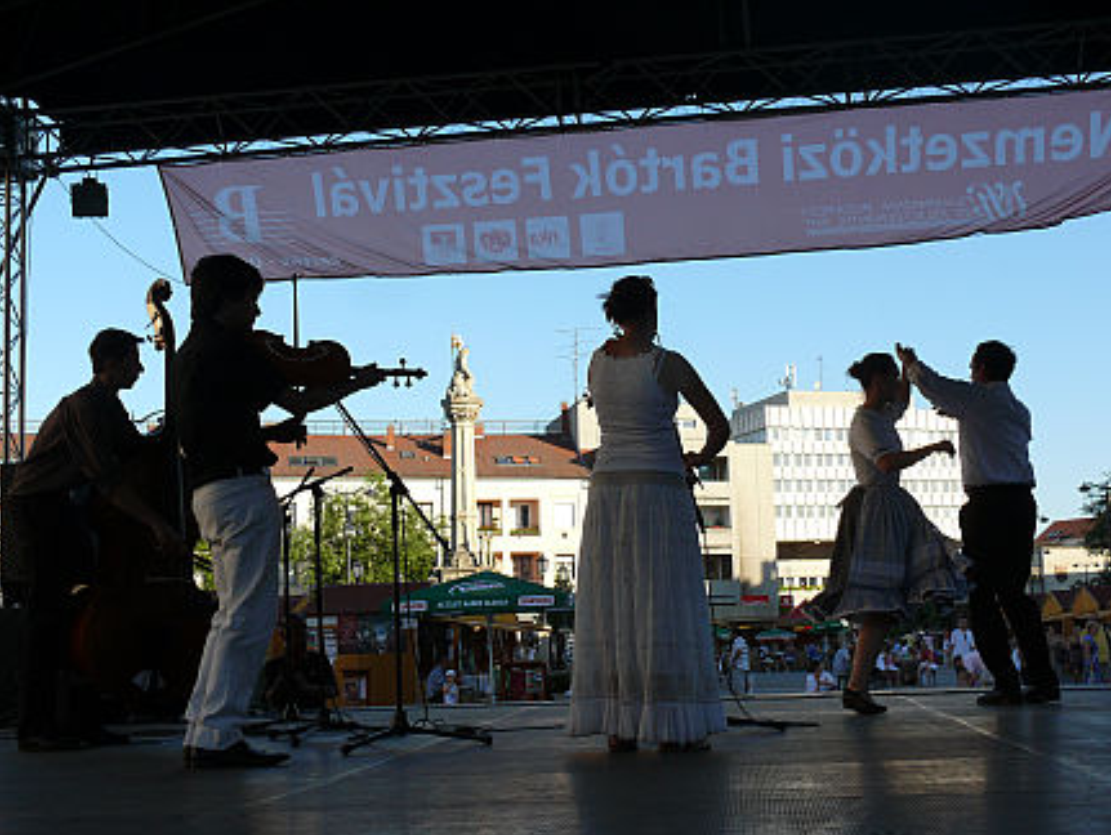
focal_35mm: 48
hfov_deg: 39.6
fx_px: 1542
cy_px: 425
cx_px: 536
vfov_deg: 30.3
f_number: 5.6
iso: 100
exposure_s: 1/250
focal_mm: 9.8
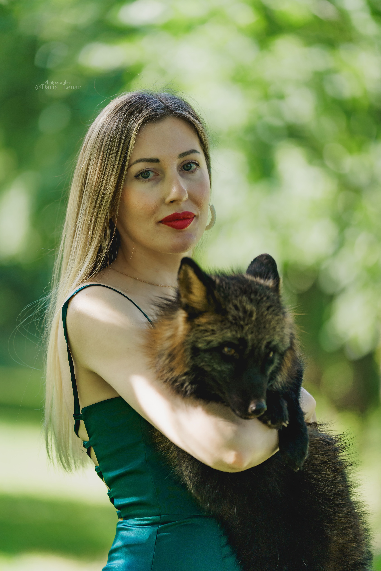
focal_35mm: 200
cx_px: 190
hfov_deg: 6.9
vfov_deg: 10.3
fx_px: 3175
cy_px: 286
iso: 500
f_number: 2.8
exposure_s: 1/800
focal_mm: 200
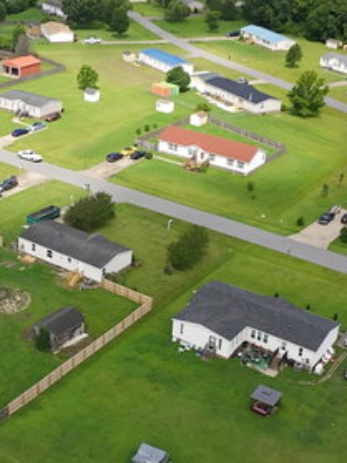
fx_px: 736
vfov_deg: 34.9
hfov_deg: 26.2
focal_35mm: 55
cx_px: 80
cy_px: 246
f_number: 2.8
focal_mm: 4.55
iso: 120
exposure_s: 1/500
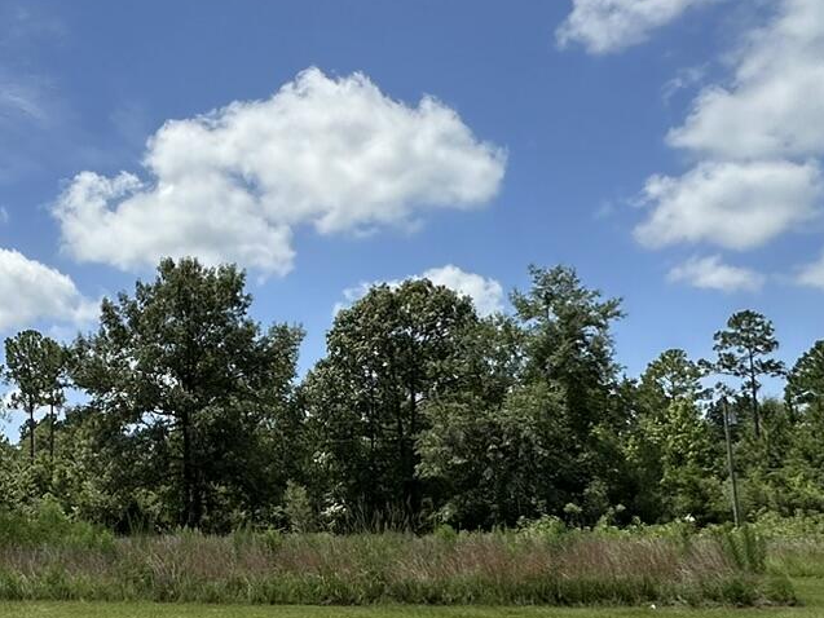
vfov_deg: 32.1
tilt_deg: +8.6
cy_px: 378
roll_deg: -1.5
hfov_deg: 37.5
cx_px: -1
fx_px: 1071
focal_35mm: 45
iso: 50
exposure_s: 1/2882
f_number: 2.2
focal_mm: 2.22
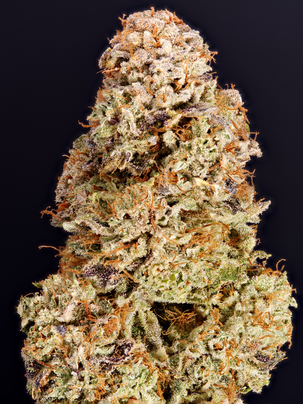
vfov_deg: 16.4
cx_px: 152
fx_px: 1401
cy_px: 202
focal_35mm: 120
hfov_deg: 12.3
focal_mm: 60
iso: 100
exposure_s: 1/200
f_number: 2.8
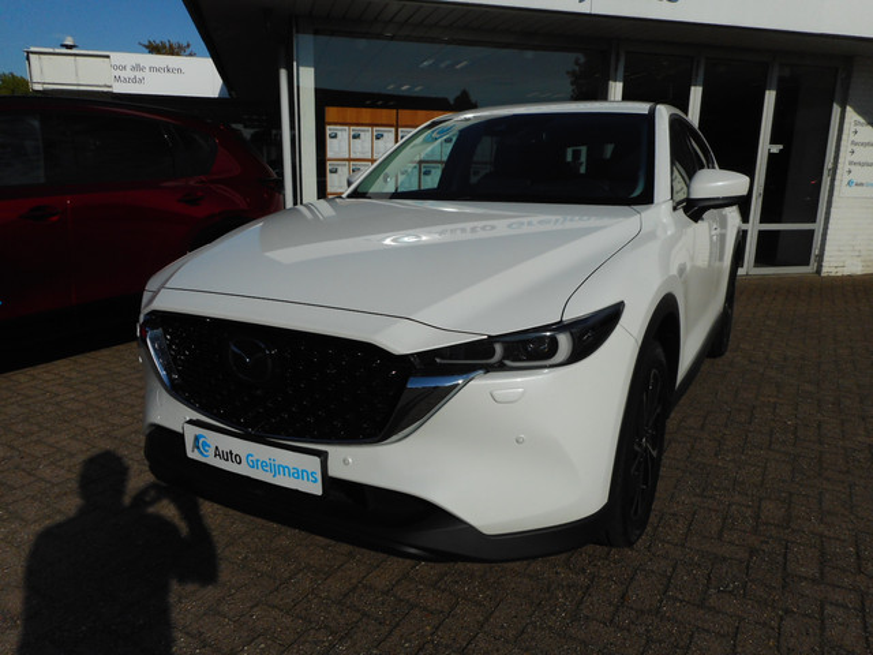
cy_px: 328
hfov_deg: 69.4
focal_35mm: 25
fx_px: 630
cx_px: 436
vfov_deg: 54.9
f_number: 10.5
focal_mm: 4.5
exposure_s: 1/400
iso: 80
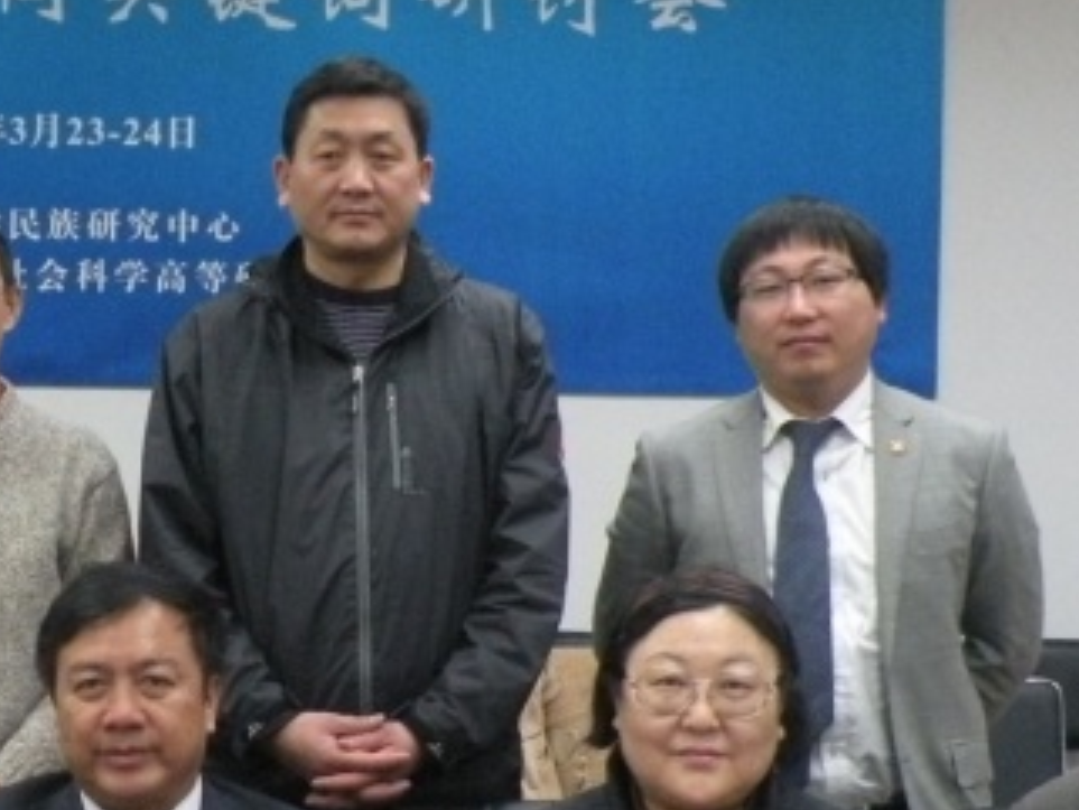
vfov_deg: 17.2
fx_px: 2682
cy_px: 420
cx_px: 111
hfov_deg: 22.2
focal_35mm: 86
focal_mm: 4.7
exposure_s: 1/43.4
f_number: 2.8
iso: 400
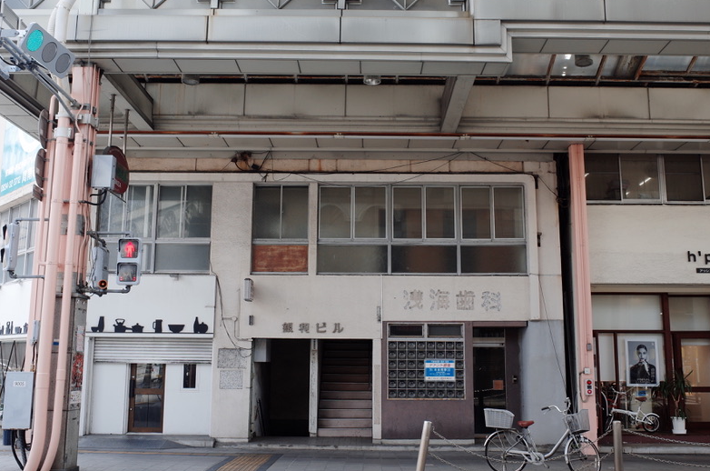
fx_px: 768
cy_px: 220
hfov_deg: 49.6
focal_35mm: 39
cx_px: 365
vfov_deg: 34.1
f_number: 5.6
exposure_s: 1/60
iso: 100
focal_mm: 18.3
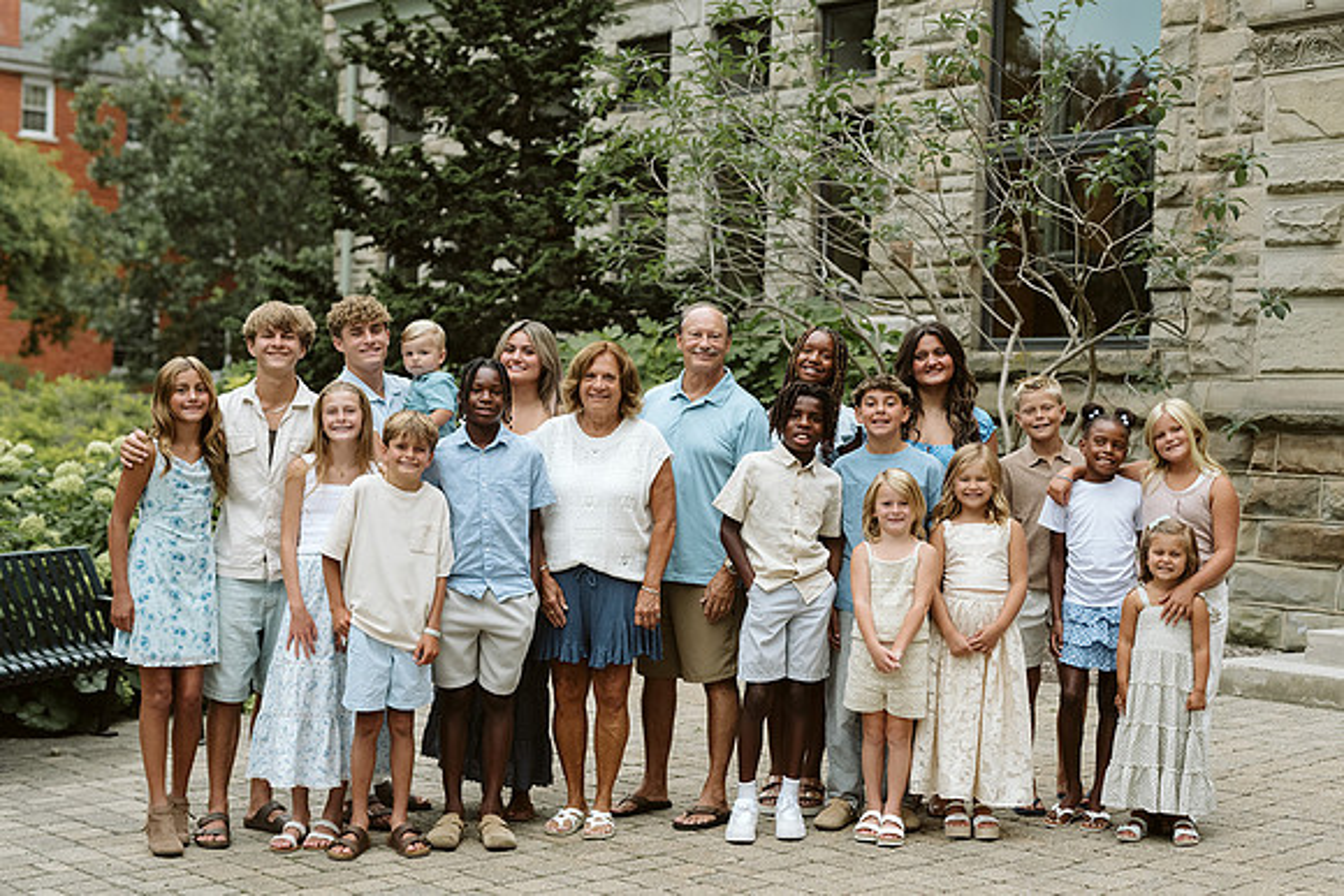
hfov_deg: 35.6
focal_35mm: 56
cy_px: 448
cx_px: 753
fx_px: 2093
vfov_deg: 24.2
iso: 1000
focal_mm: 50
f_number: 2.8
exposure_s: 1/400
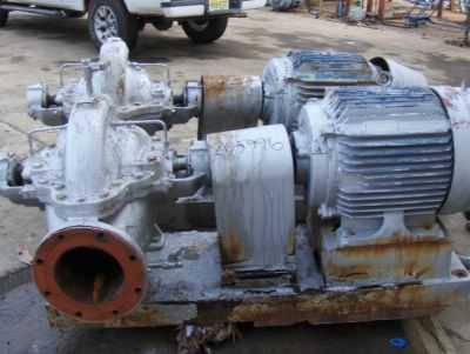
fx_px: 557
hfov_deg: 45.7
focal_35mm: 41
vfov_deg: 35.2
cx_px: 235
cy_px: 177
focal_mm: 6.5
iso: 100
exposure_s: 1/211
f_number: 3.5
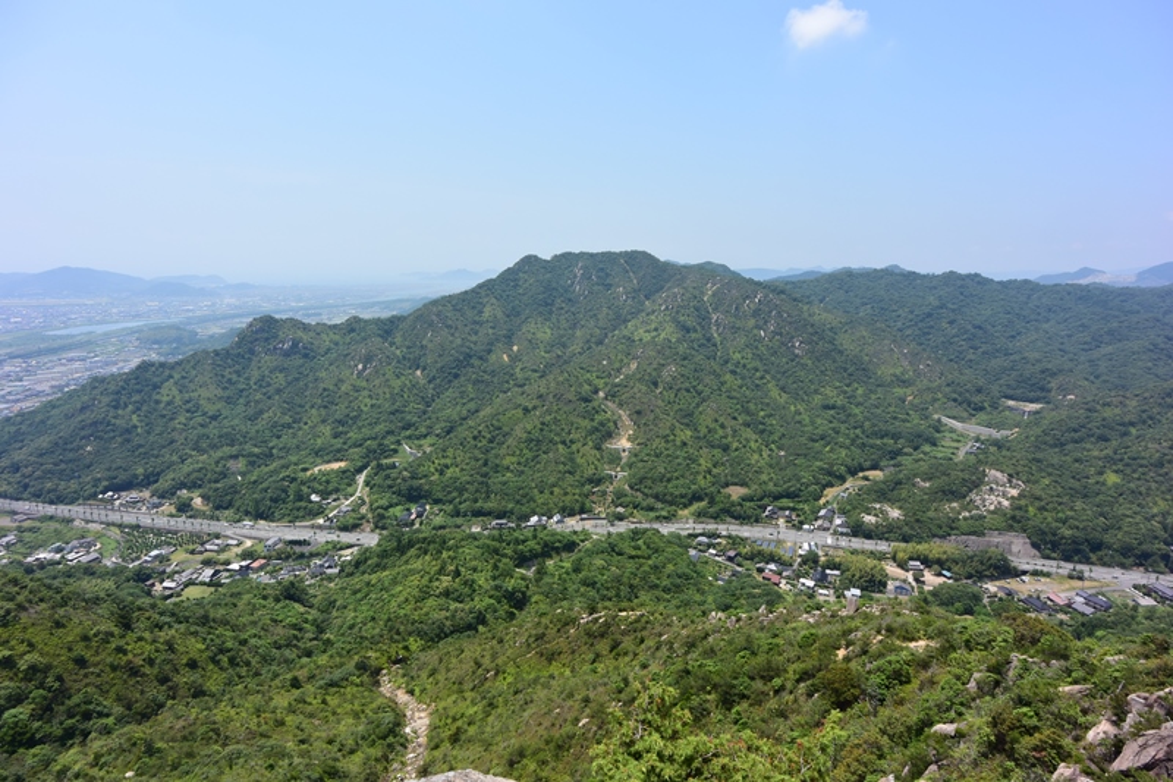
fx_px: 586
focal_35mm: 18
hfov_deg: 90.0
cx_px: 586
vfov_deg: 67.4
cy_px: 391
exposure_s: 1/500
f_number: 5.6
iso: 160
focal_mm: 6.7
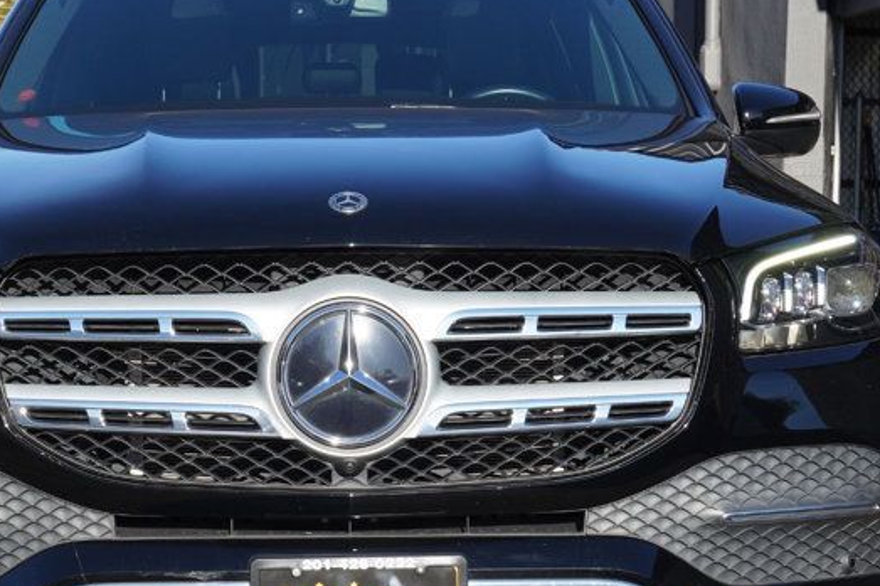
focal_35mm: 91
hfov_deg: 22.4
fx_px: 2222
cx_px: 342
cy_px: 375
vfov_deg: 15.0
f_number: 9
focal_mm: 31
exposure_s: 1/250
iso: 200
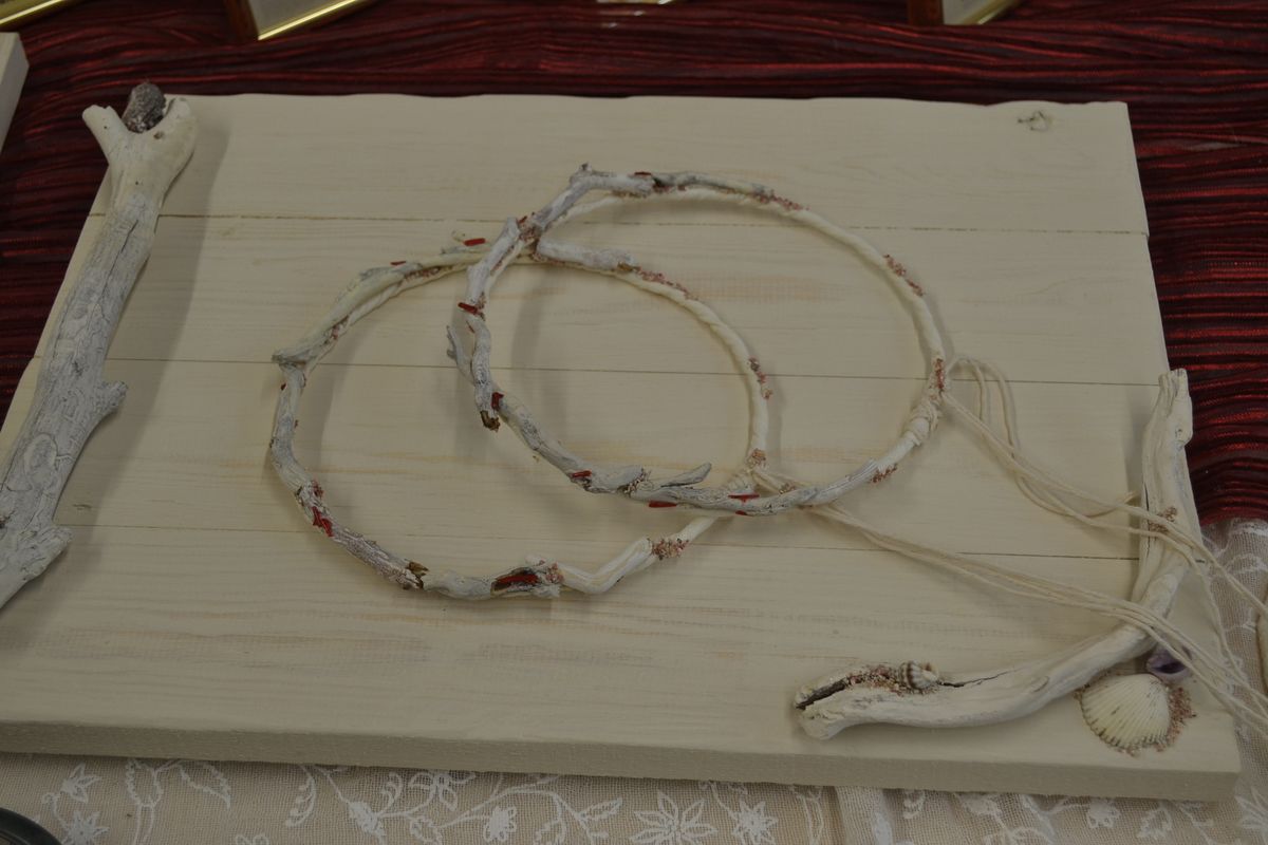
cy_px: 422
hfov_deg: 41.1
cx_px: 634
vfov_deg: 28.1
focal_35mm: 48
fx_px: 1691
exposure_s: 1/100
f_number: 5
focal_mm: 32
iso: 400
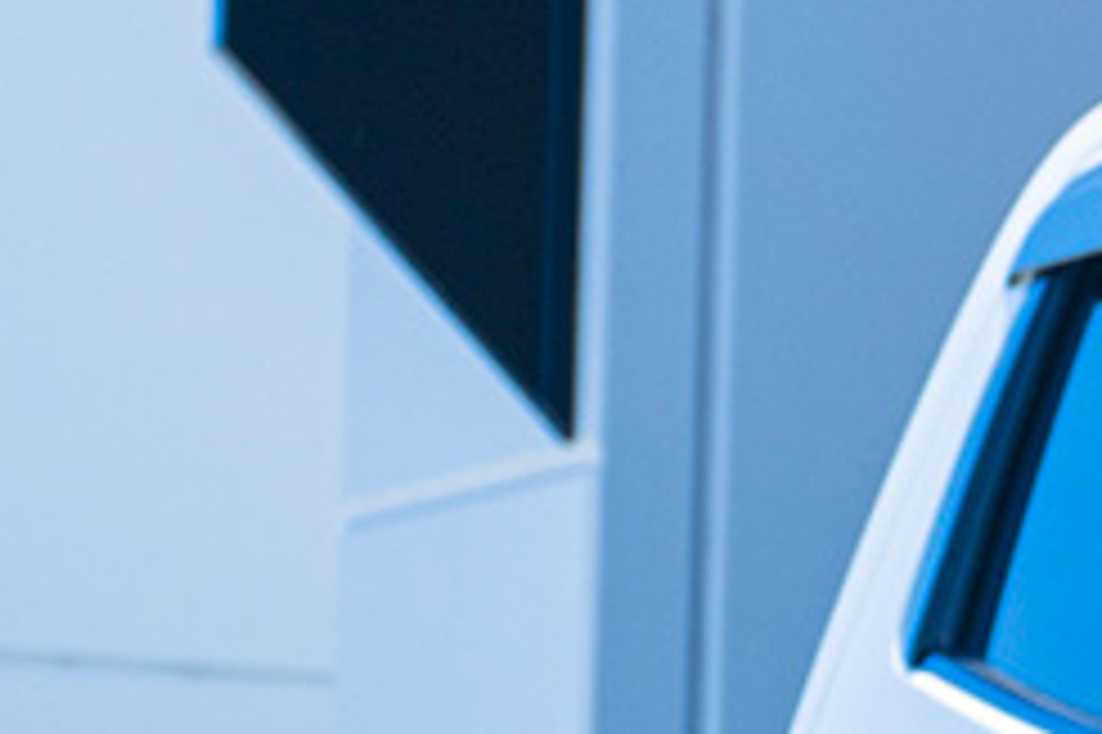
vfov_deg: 5.4
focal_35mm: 250
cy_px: 1522
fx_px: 7647
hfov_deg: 7.4
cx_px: 3203
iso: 100
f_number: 5.6
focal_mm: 34
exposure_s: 1/125
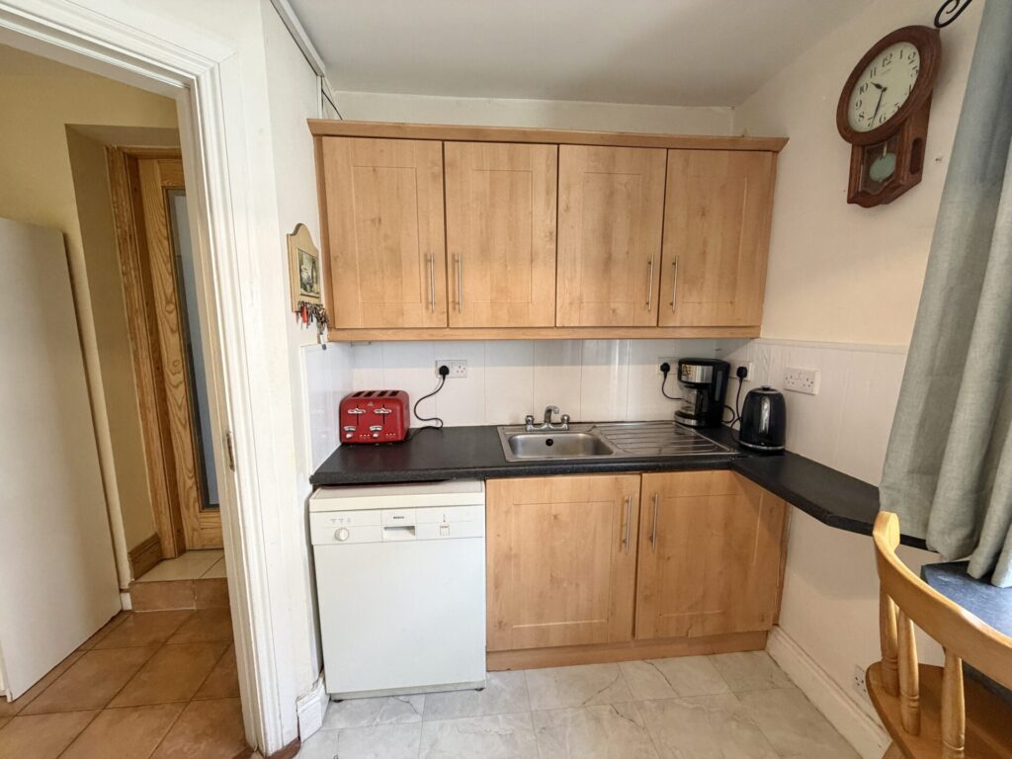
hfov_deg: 102.1
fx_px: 409
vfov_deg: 85.7
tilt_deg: -9.1
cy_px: 380
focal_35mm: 14
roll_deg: -0.1
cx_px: 506
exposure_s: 1/50
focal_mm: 2.22
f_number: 2.2
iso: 250
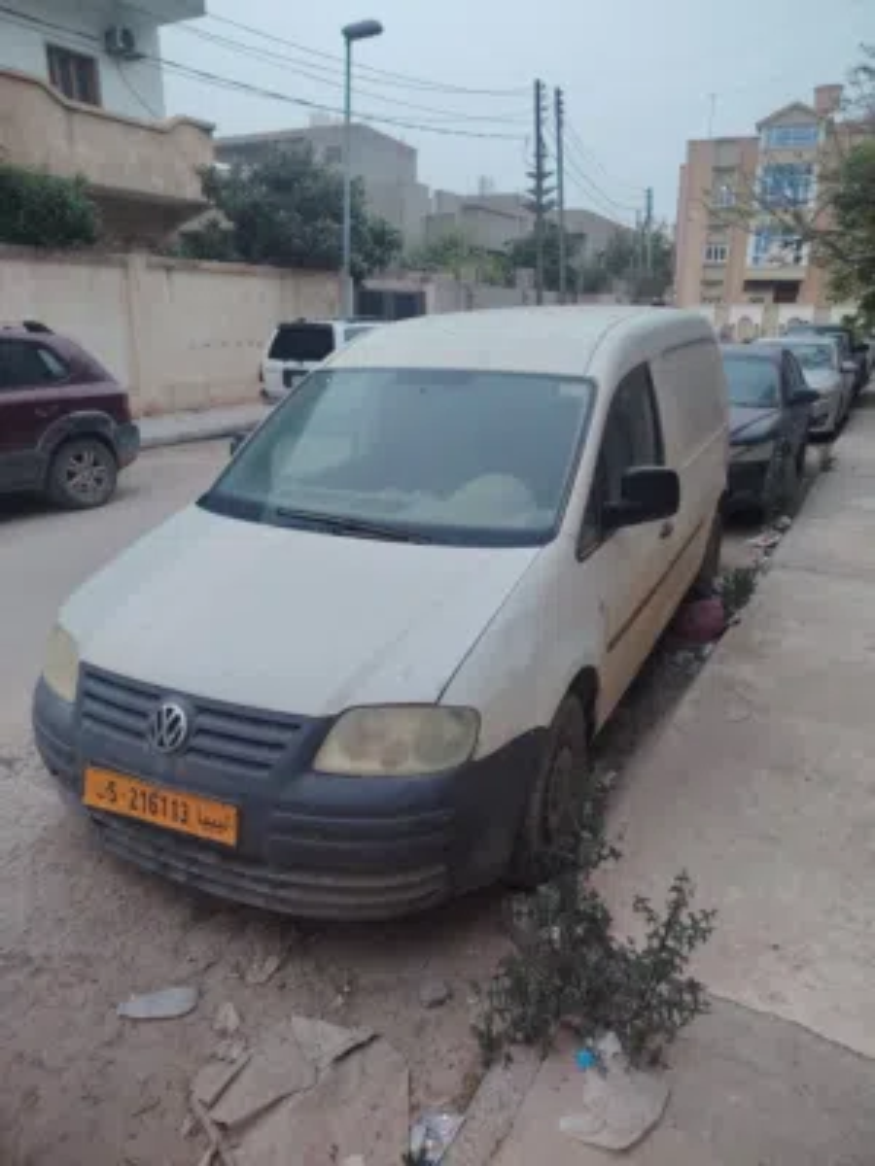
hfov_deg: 56.8
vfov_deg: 71.6
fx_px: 809
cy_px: 583
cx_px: 438
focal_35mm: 24
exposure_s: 1/25
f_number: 1.75
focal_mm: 5.25
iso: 797
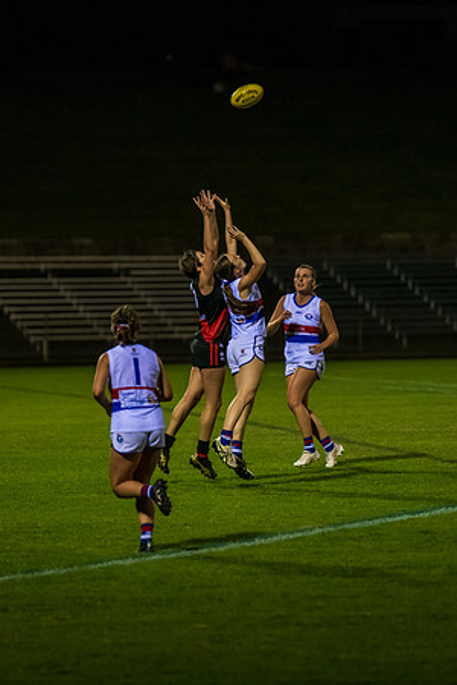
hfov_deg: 4.6
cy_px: 342
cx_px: 225
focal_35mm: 300
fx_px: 5712
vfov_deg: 6.9
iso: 3200
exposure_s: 1/1000
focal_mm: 200
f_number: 2.8
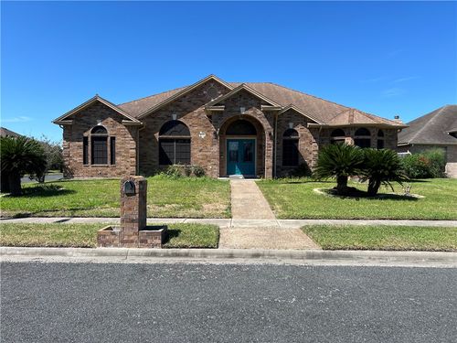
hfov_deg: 67.3
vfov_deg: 53.1
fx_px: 343
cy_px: 172
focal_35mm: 26
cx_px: 228
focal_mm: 5.7
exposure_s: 1/3460
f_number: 1.5
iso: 50
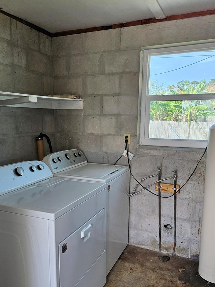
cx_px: 104
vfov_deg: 59.6
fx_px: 248
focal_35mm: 30
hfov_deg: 46.8
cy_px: 169
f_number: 1.8
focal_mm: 5.4
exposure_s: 1/359
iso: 125
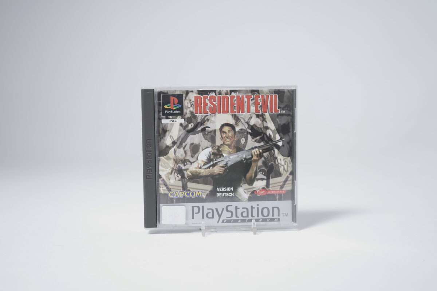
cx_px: 218
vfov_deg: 40.0
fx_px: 401
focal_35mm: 33
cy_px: 146
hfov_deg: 57.2
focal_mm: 33
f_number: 5
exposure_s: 1/5
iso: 100
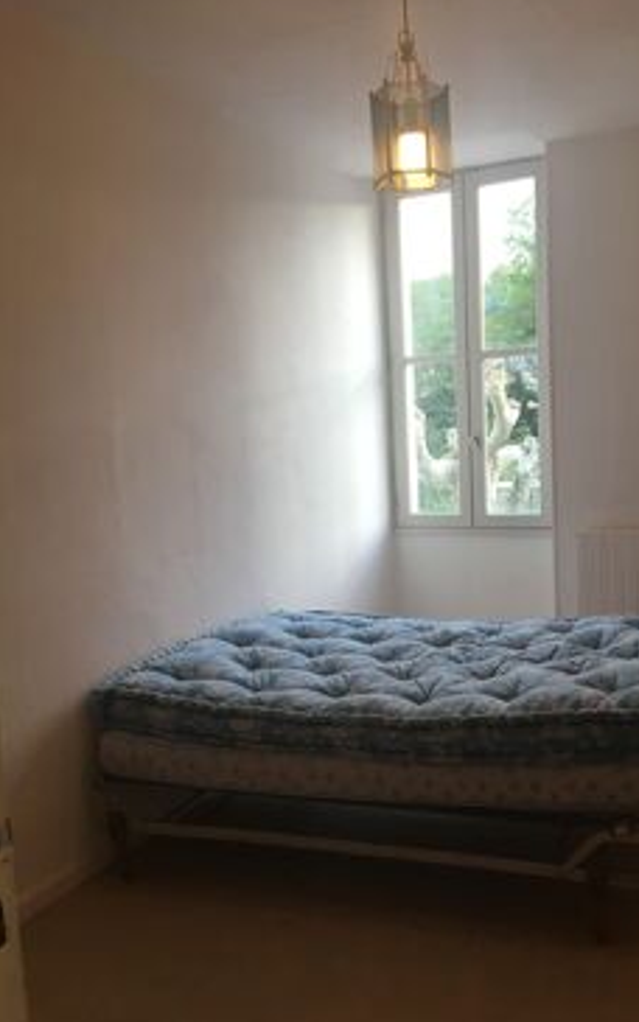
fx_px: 1003
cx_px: 395
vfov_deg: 53.9
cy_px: 564
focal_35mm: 36
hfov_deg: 35.2
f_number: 2.2
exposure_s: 1/33
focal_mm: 4.15
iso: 40
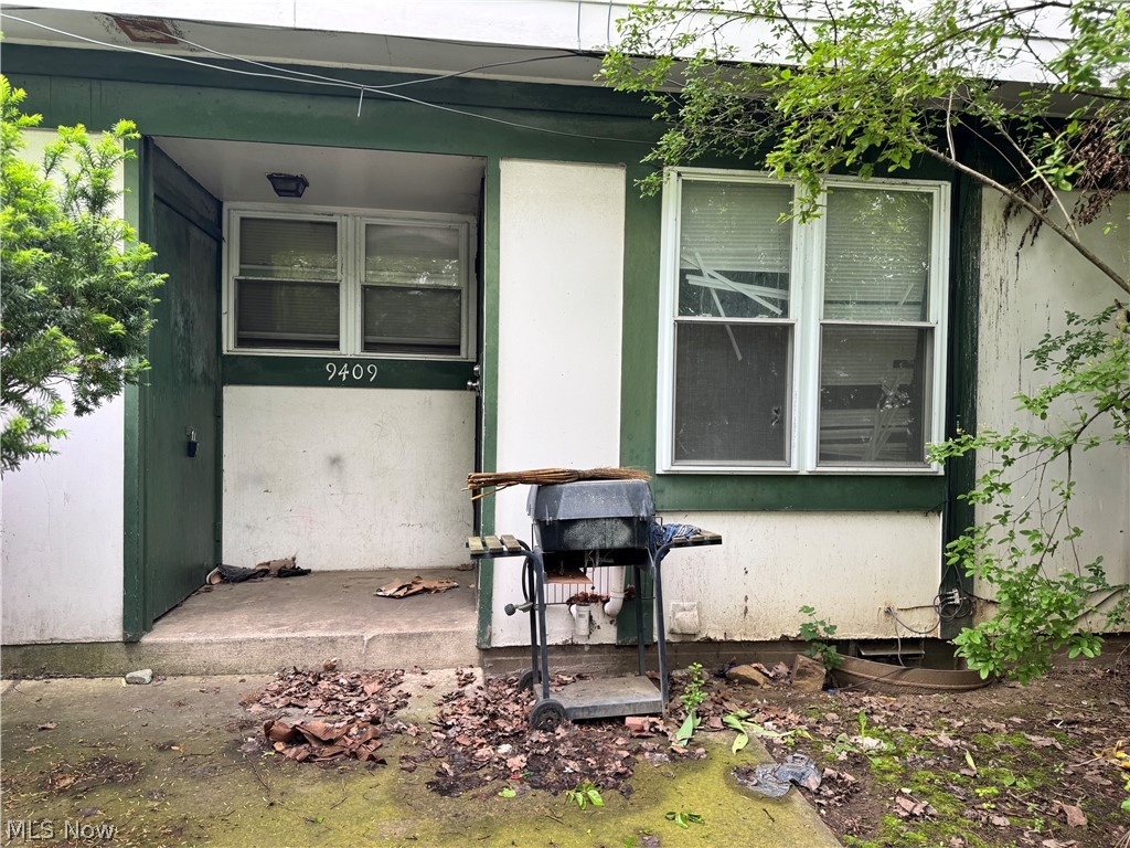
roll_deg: -0.6
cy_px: 424
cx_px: 565
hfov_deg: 71.6
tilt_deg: -1.2
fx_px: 783
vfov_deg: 56.8
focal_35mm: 24
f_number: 1.78
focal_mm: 6.76
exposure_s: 1/121
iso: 64
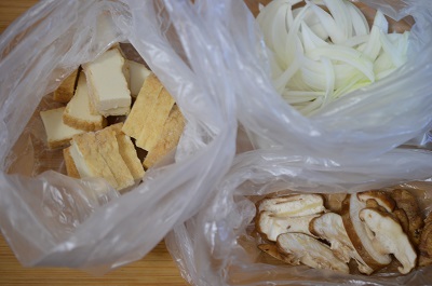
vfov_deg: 22.5
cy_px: 143
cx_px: 216
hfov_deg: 33.5
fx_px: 719
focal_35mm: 60
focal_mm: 40
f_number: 2.8
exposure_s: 1/6
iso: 100
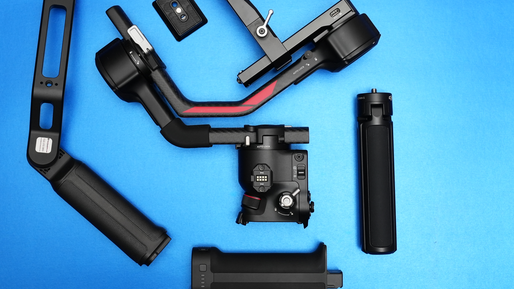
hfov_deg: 34.3
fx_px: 831
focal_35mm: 61
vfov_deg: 19.7
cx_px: 235
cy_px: 114
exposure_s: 1/100
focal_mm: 50
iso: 2500
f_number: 5
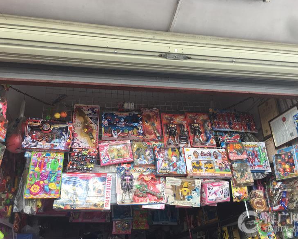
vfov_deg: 47.1
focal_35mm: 31
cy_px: 119
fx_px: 273
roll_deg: +5.0
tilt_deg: +27.5
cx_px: 151
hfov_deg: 57.2
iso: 32
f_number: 2.2
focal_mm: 4.15
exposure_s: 1/50
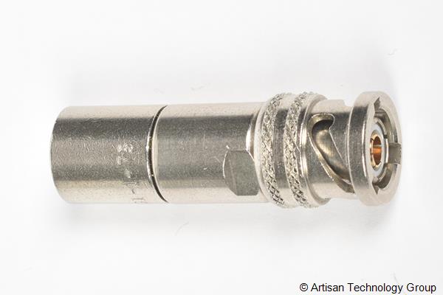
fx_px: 1015
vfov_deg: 16.6
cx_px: 222
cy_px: 148
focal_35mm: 82
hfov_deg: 24.6
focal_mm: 55
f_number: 13
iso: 200
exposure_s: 1/200
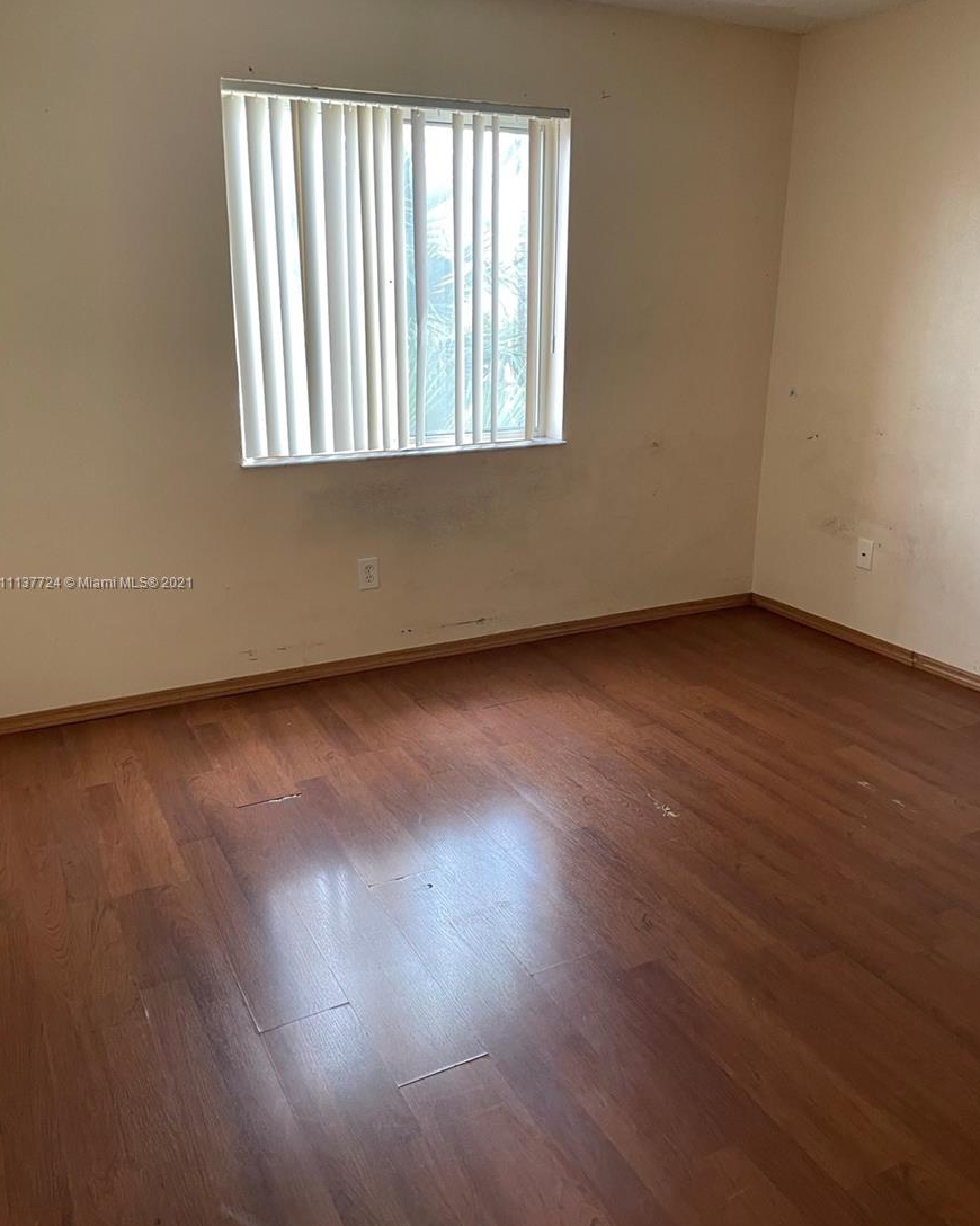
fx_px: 1015
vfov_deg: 62.2
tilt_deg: -18.6
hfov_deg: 51.5
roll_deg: -1.1
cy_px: 584
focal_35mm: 28
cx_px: 493
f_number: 1.6
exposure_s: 1/60
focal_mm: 4.2
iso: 125
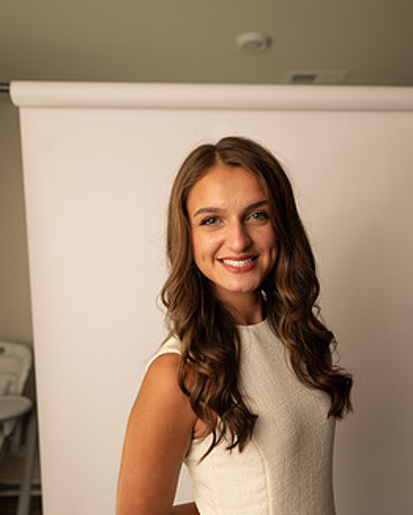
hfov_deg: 47.1
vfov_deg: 56.7
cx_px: 225
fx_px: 473
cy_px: 309
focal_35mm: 31
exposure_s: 1/160
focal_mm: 24
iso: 100
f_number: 3.2
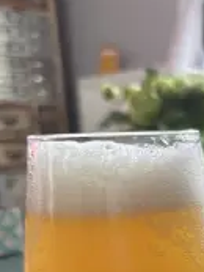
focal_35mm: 60
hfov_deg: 23.0
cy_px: 269
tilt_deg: -15.3
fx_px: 471
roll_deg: -0.8
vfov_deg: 30.1
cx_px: 223
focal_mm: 5.96
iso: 500
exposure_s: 1/33
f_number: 1.6
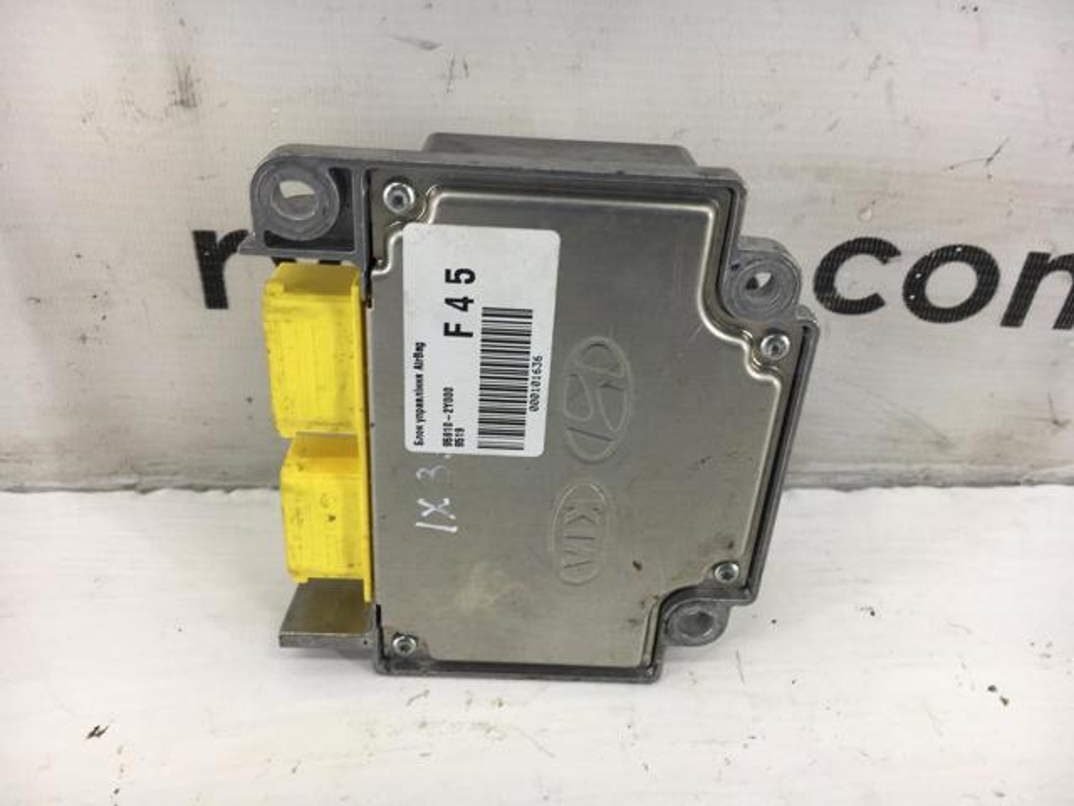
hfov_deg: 61.7
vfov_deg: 48.2
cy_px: 403
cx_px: 537
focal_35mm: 29
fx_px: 900
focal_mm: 4.15
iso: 25
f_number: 2.2
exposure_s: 1/50
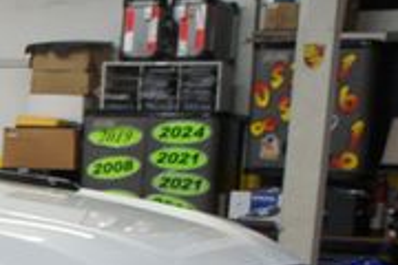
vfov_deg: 13.7
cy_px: 356
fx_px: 1061
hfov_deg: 17.7
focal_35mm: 96
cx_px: -285
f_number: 4
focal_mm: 18
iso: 200
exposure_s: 1/40
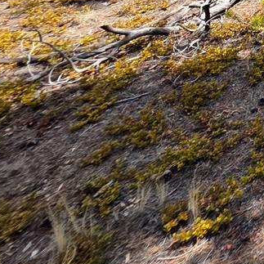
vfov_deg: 21.9
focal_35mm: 57
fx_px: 492
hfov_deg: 18.0
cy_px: -182
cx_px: 550
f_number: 1.9
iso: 40
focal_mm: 2.2
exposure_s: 1/965
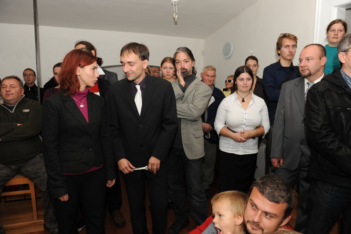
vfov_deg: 53.1
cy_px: 117
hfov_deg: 73.8
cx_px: 176
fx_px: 234
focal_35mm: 24
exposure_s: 1/60
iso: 200
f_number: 6.3
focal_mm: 24
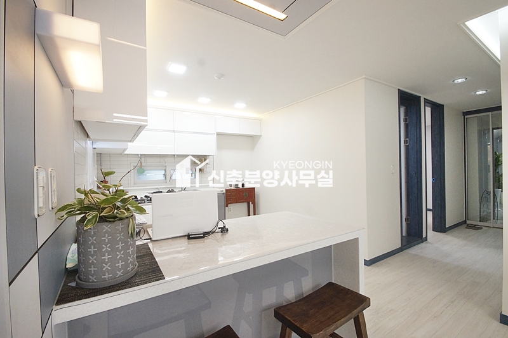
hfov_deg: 100.4
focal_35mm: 15
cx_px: 254
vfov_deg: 77.2
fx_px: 211
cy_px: 169
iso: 1600
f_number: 9
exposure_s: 1/50
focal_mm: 10
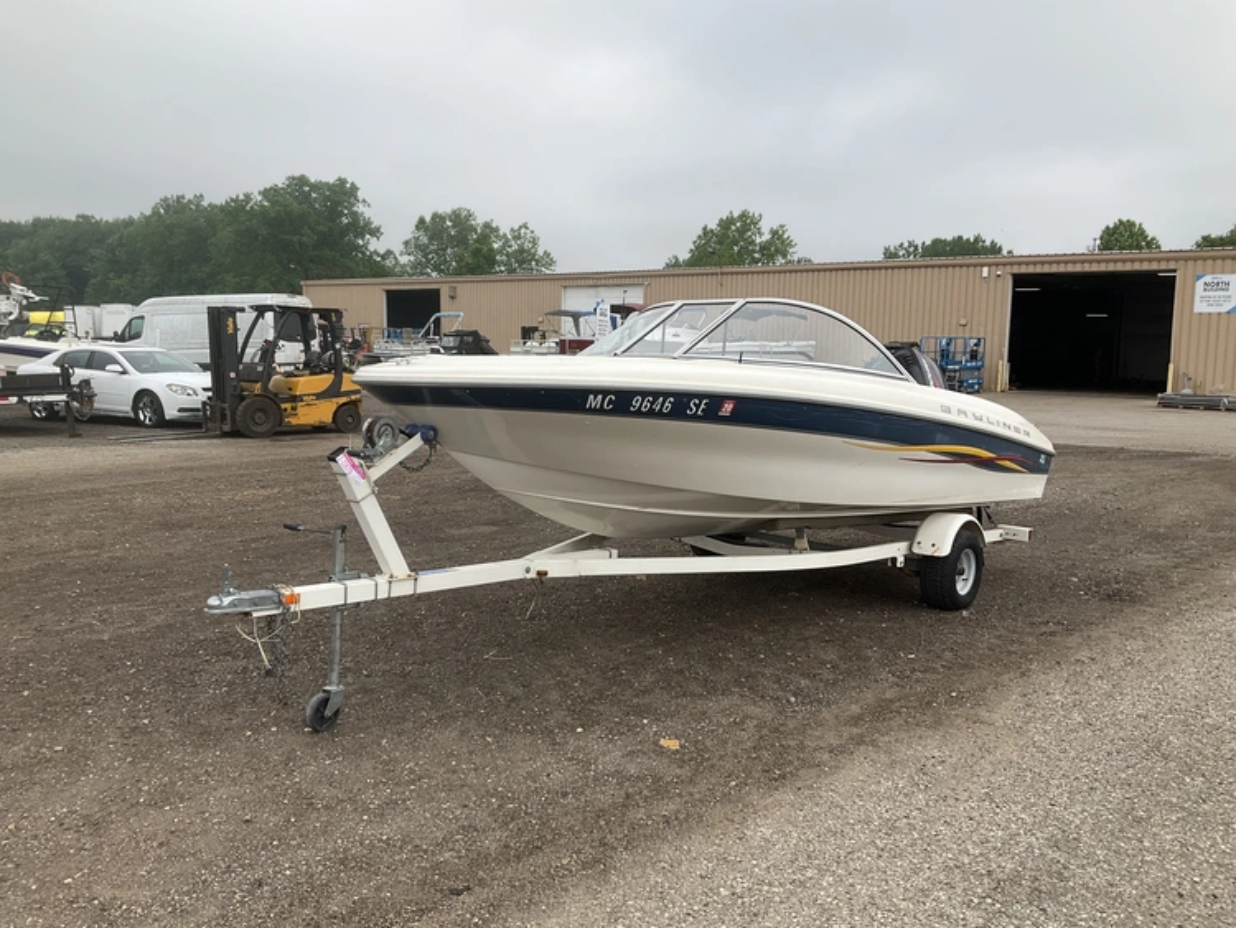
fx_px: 1036
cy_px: 464
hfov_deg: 61.6
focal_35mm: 29
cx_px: 618
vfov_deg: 48.3
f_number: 1.8
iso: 25
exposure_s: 1/1577
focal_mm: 3
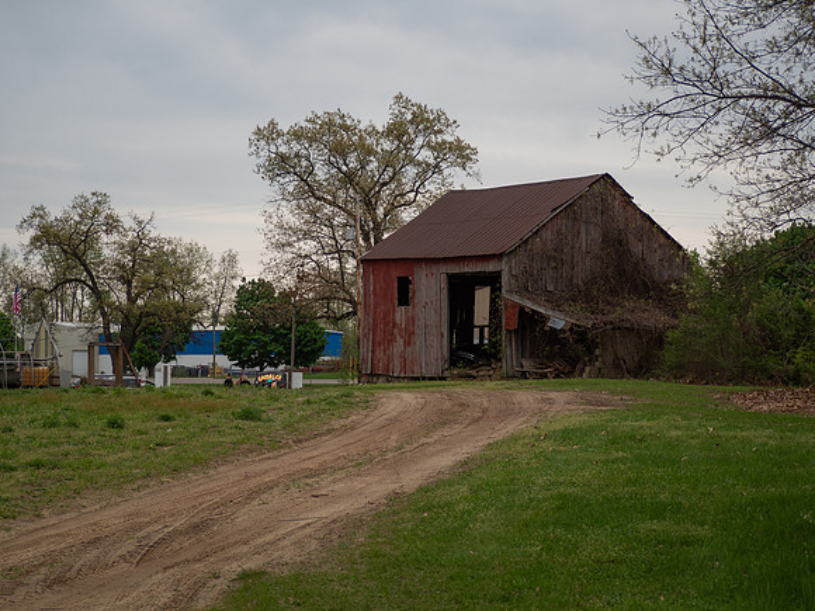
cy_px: 306
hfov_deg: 24.4
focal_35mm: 80
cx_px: 408
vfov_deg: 18.4
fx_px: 1884
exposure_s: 1/1250
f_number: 4
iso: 200
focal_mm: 40
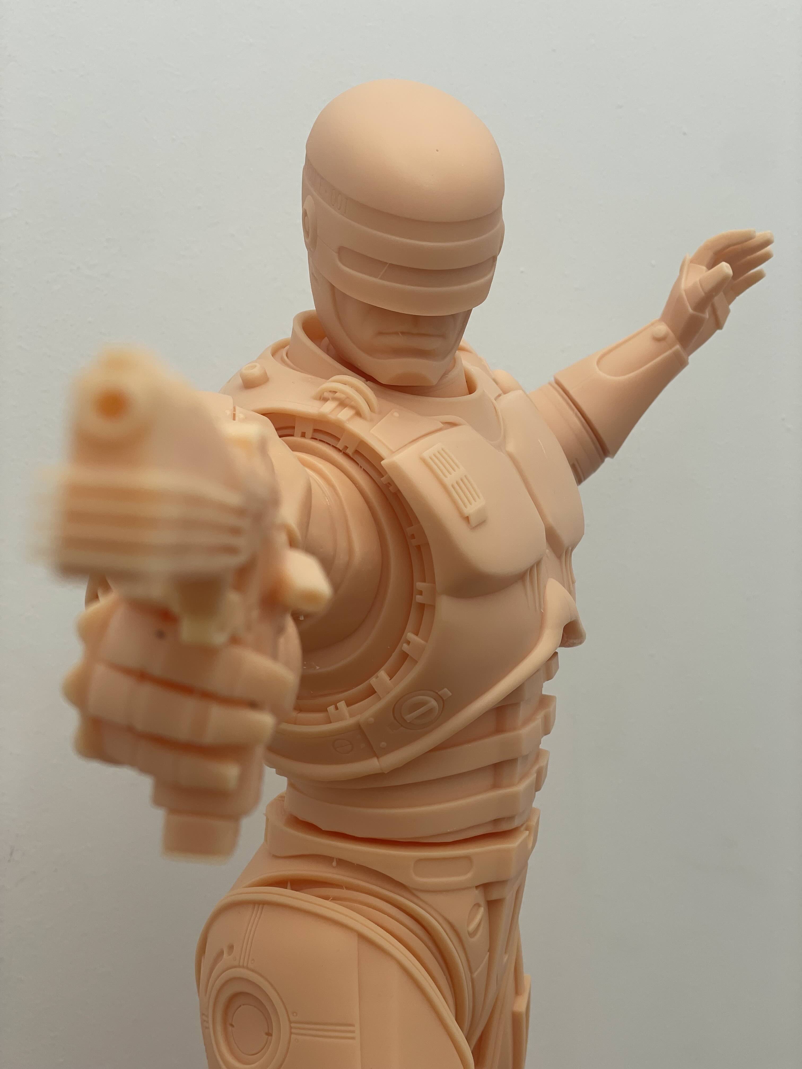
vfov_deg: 36.8
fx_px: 1606
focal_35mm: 52
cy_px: 534
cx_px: 401
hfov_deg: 28.0
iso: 25
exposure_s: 1/184
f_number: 2
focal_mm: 6
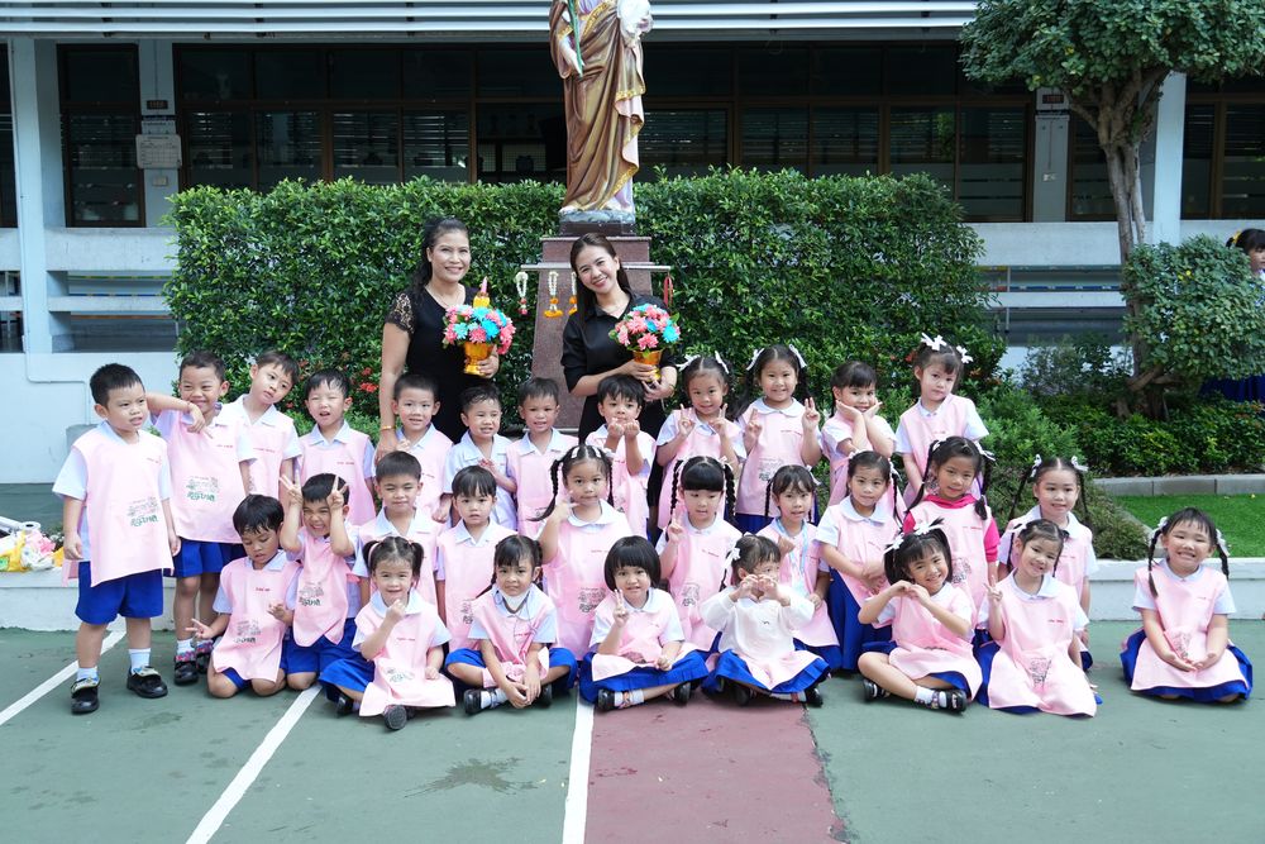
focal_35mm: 36
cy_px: 422
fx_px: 1265
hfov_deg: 53.1
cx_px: 632
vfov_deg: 36.9
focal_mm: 24
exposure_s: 1/125
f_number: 4.5
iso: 400
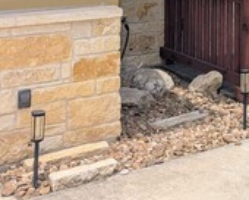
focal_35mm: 88
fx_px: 649
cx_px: 374
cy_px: -41
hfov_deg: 19.1
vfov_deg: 16.7
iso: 28
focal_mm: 6.81
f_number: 1.85
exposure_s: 1/1205
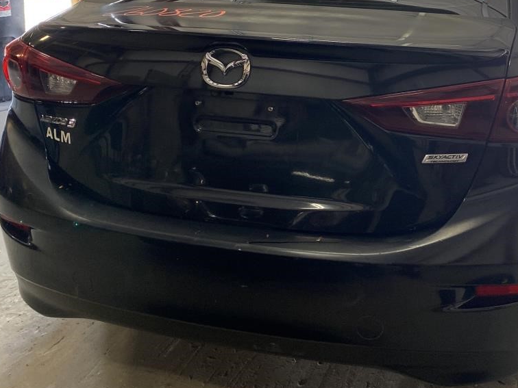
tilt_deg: -11.4
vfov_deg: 32.3
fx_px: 658
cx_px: 341
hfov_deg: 42.4
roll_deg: -3.3
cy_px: 101
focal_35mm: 44
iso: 100
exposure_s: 1/121
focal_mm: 4.25
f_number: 1.8
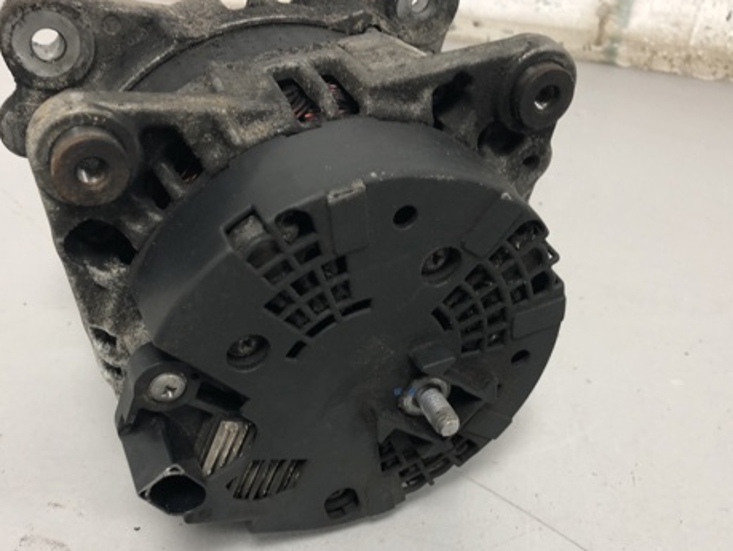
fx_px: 826
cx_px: 342
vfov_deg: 36.6
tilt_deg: -41.2
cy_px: 359
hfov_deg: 47.8
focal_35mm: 39
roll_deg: +0.1
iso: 40
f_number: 1.8
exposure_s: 1/20
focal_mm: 4
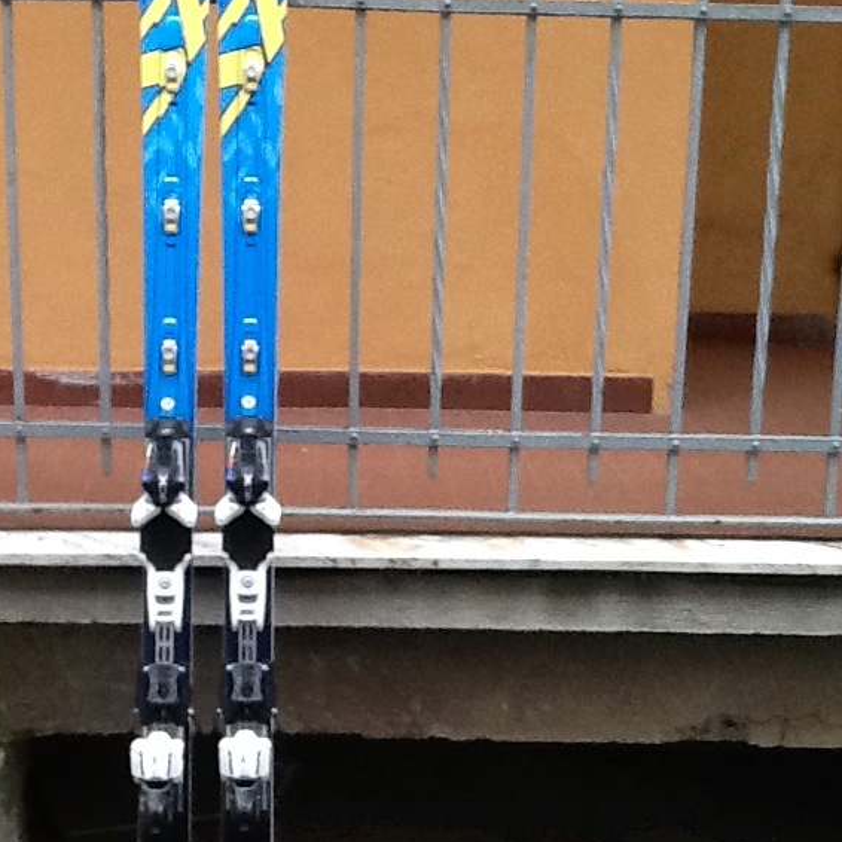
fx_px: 1816
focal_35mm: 66
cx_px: 308
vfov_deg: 26.0
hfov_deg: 26.0
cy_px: 540
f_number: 2.4
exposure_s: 1/30
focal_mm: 2.03
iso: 160
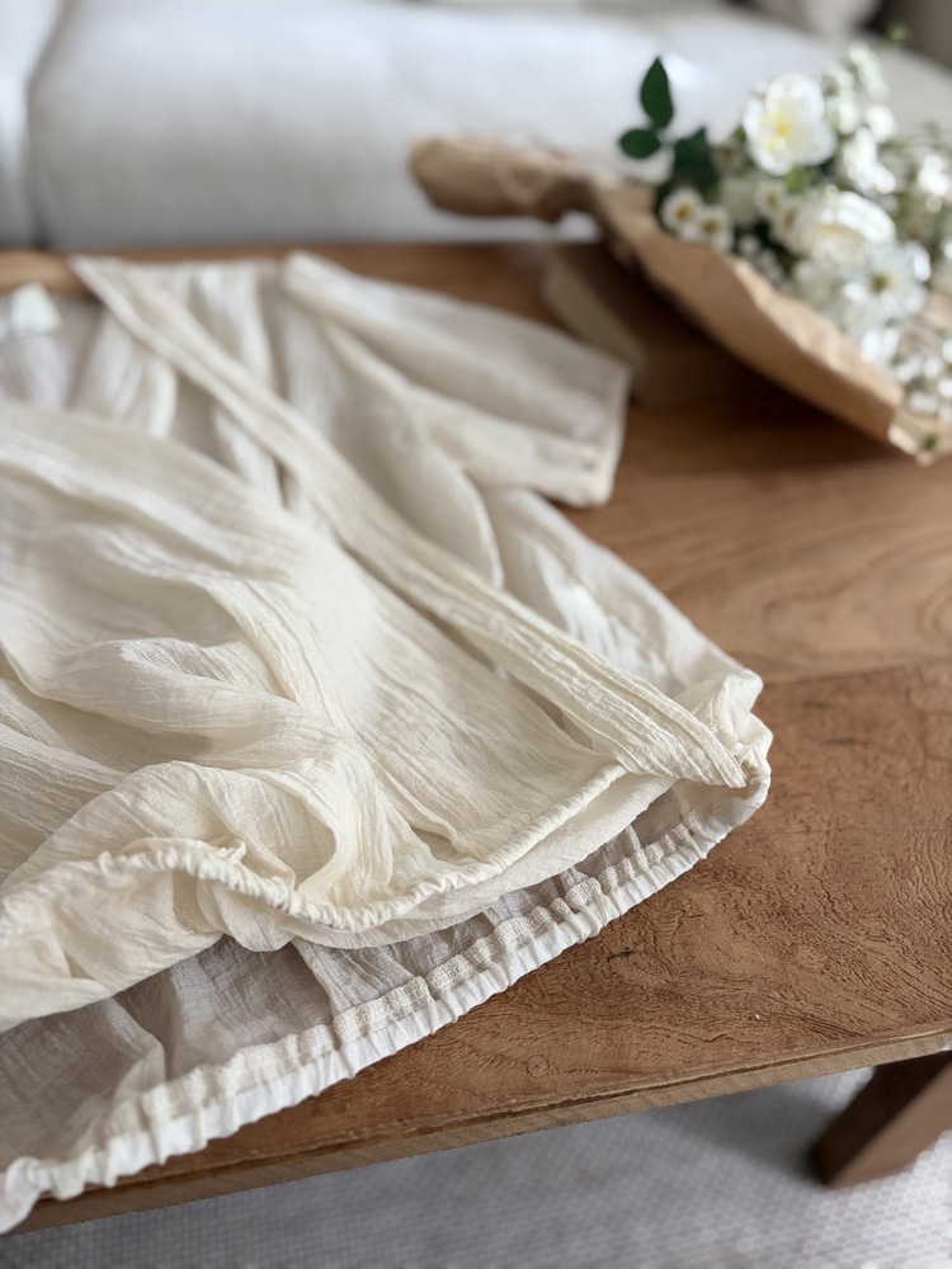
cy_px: 634
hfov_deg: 53.1
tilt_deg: -45.1
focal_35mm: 26
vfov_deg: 67.3
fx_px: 953
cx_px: 476
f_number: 1.6
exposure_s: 1/60
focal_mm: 5.96
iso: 200
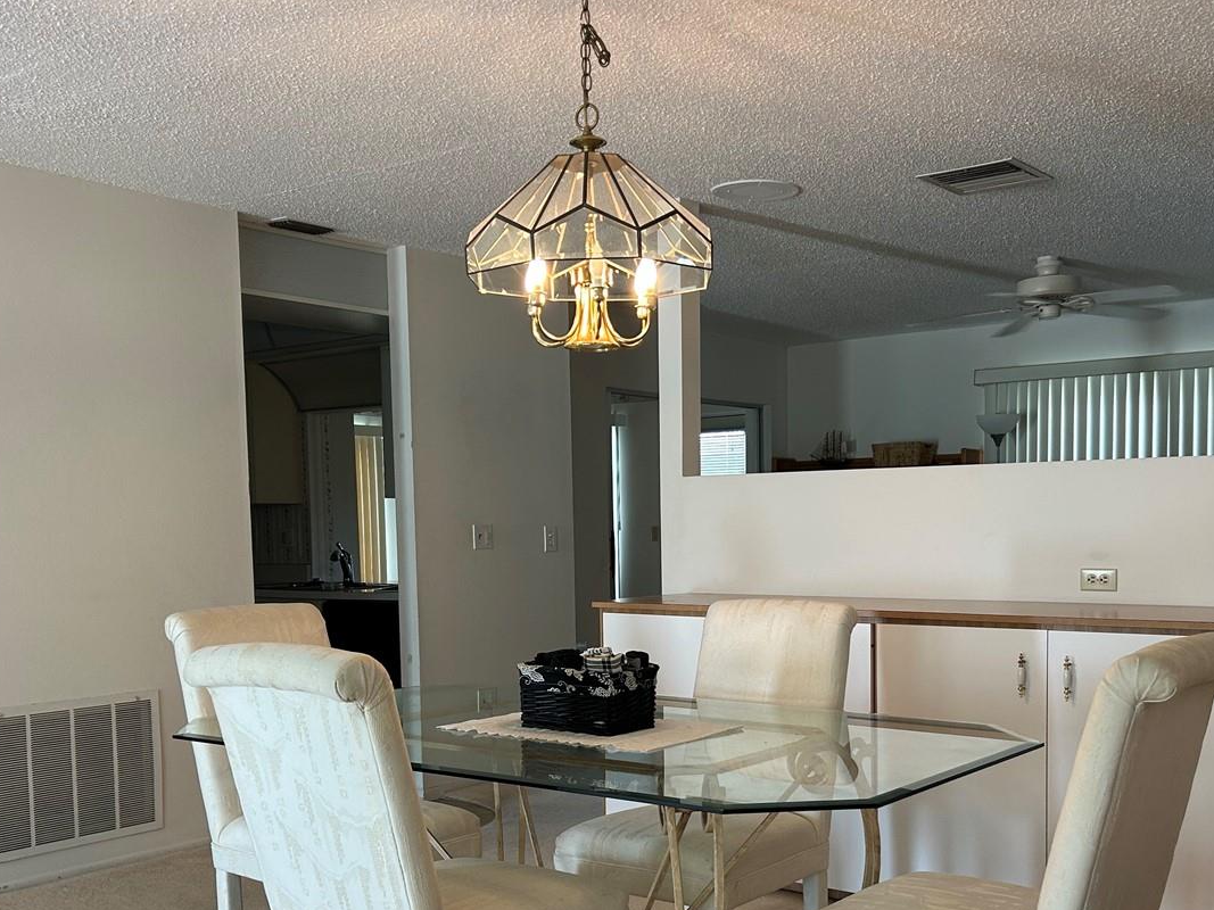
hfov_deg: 47.7
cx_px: 693
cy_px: 623
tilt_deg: -4.4
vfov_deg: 36.3
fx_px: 1368
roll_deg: +1.1
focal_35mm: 39
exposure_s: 1/60
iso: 80
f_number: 1.5
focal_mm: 5.7
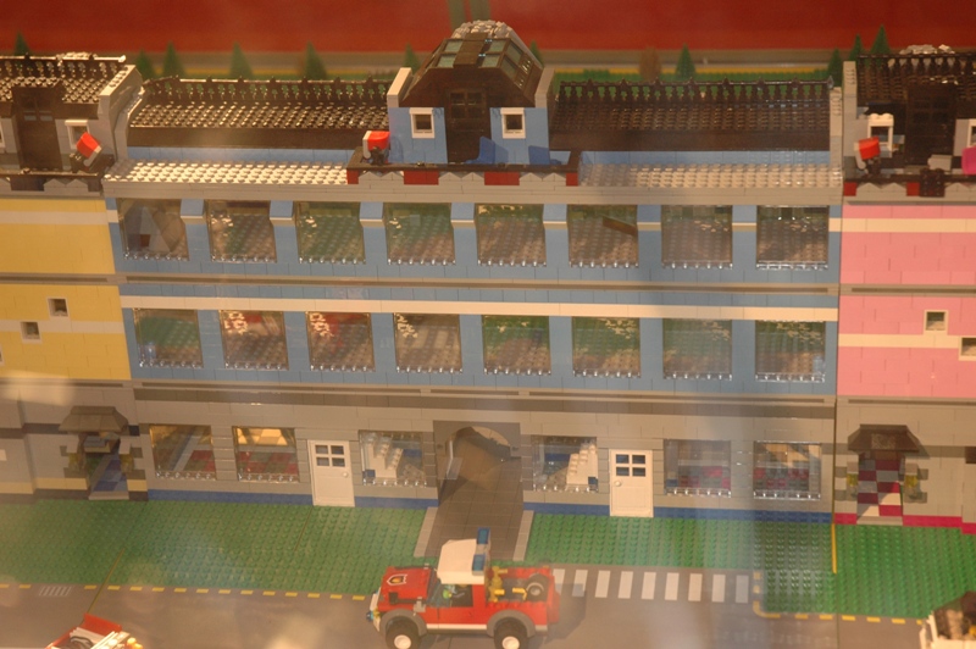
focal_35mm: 75
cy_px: 324
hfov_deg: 27.0
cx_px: 488
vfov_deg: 18.2
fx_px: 2032
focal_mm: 50
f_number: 4.5
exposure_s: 1/80
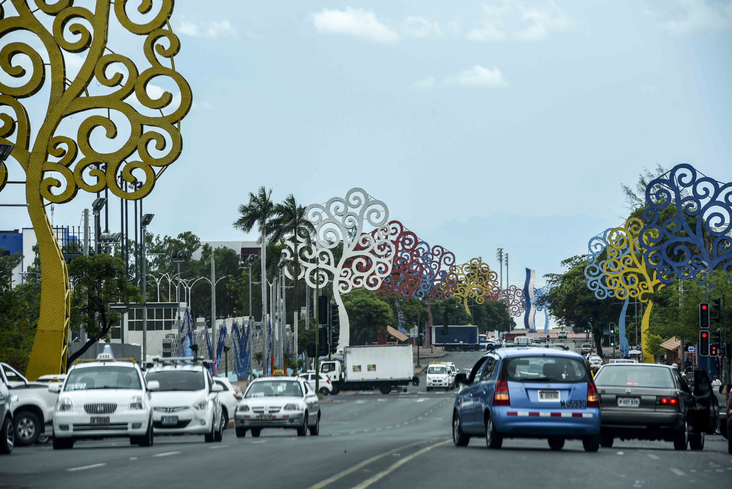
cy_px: 244
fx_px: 3661
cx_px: 366
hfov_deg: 11.4
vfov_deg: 7.6
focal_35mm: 180
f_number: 9
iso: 400
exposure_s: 1/640
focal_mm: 180
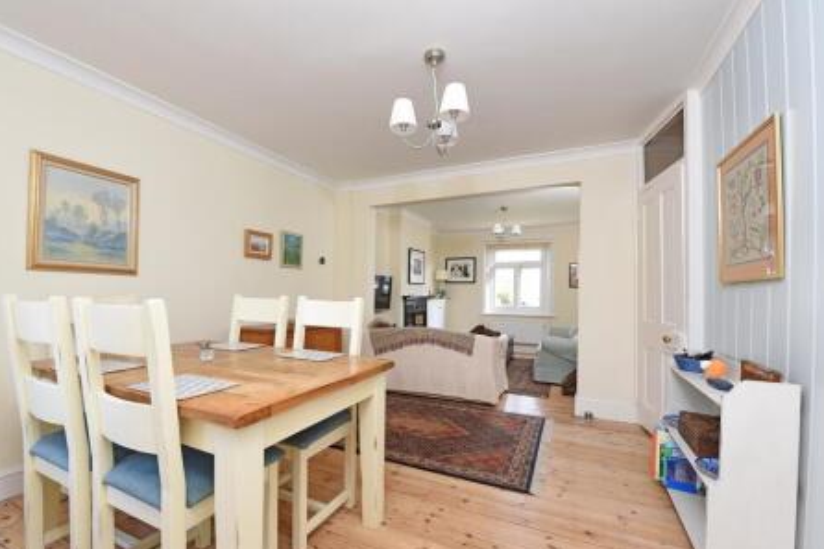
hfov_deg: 96.7
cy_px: 291
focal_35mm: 16
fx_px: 366
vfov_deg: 73.6
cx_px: 403
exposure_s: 1/60
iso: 800
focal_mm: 15
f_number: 7.1
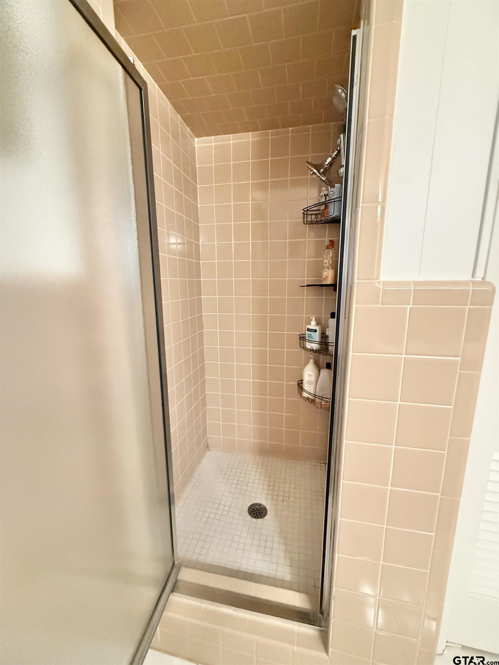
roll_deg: -0.5
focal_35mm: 14
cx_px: 250
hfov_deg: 85.7
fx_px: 269
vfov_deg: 102.1
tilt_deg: -9.6
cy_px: 332
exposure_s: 1/60
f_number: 2.2
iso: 1250
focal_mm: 2.22
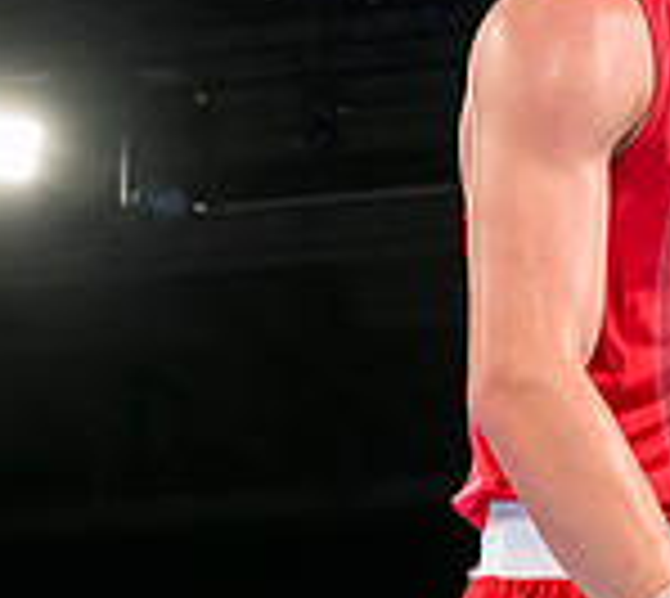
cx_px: 994
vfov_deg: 12.0
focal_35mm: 137
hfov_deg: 12.8
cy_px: 103
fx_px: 2844
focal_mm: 26.5
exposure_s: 1/1600
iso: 2000
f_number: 3.2
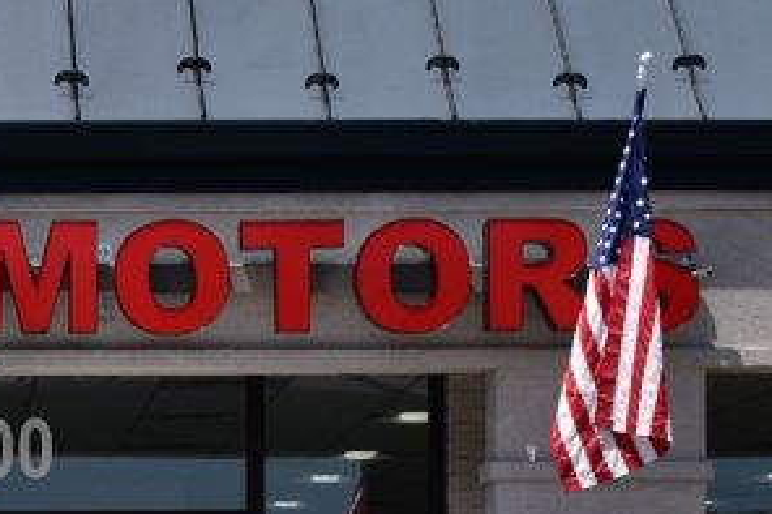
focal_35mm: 161
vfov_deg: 8.3
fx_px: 3445
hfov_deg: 12.6
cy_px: 838
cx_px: -34
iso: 200
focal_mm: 31
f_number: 11
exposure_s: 1/500
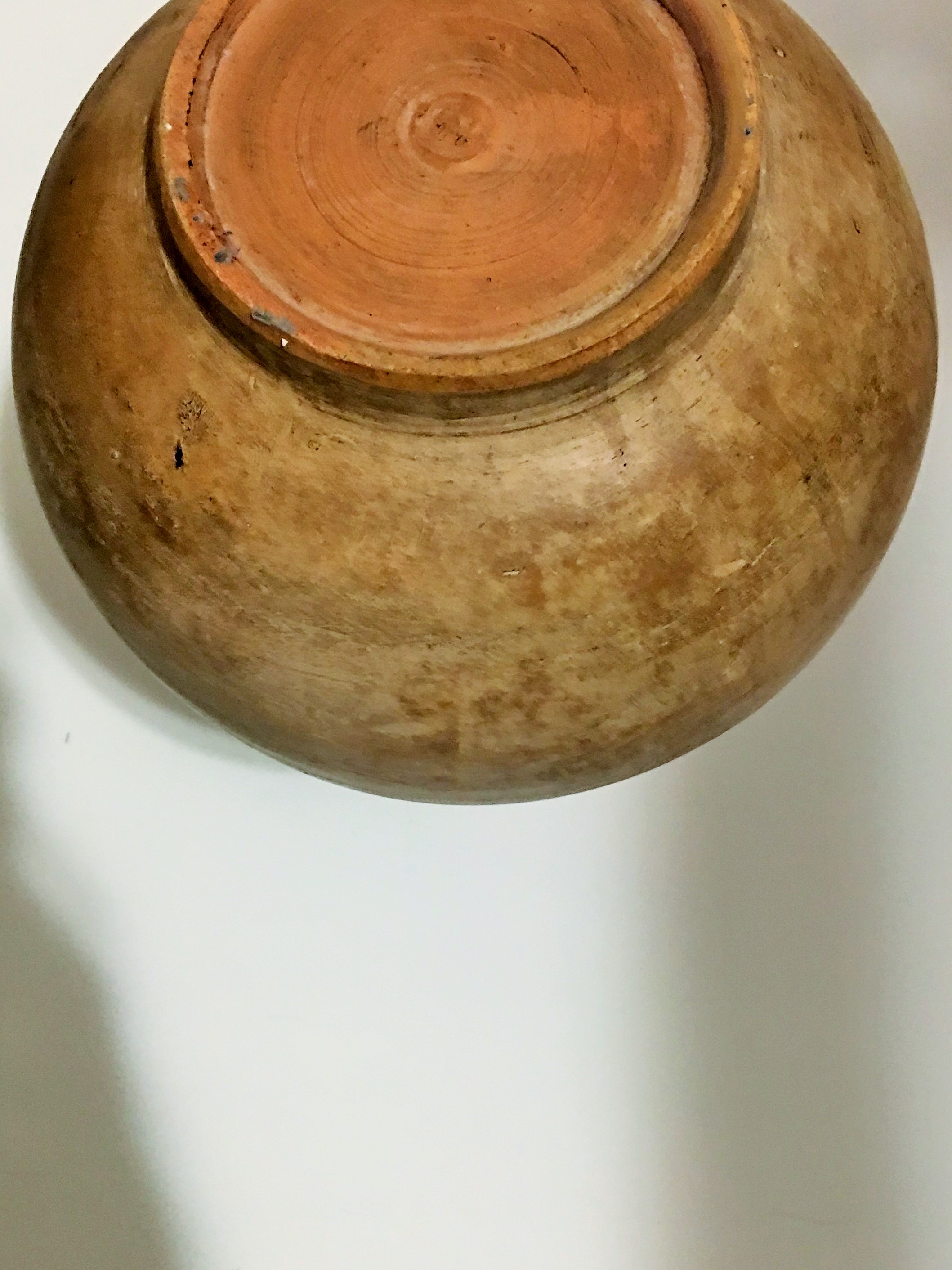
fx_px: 1063
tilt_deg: -69.0
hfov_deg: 48.2
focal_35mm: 29
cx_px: 476
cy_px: 635
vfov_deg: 61.7
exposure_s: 1/4
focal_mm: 4.15
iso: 50
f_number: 2.2
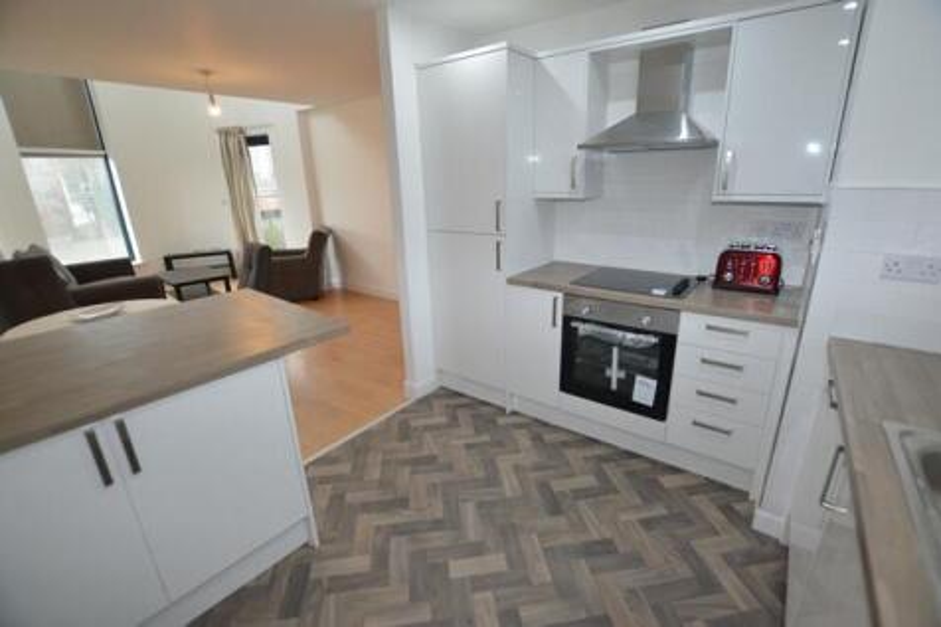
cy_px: 314
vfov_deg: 77.3
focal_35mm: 15
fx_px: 392
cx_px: 470
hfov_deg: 100.4
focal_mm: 10
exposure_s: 1/60
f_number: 4
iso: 400
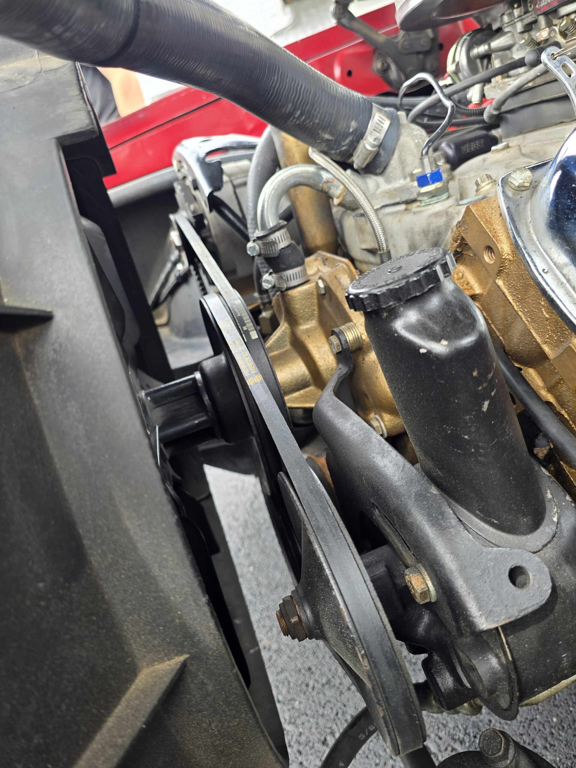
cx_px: 288
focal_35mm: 23
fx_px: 510
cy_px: 384
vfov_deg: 73.9
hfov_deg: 58.9
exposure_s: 1/180
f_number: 1.7
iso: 64
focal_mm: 6.3
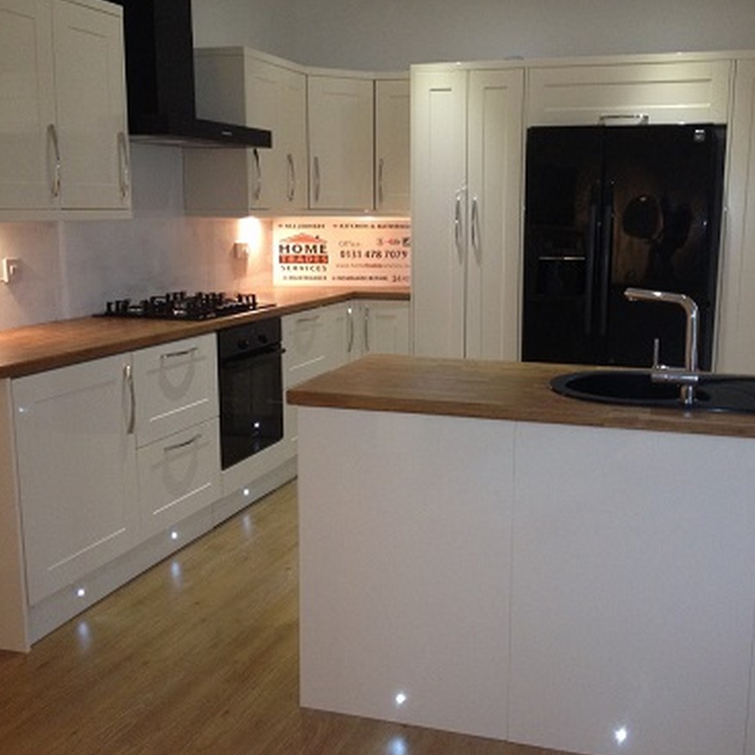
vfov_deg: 40.0
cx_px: 433
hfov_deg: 39.9
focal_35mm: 42
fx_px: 1036
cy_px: 378
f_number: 2.4
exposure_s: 1/20
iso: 200
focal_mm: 4.28
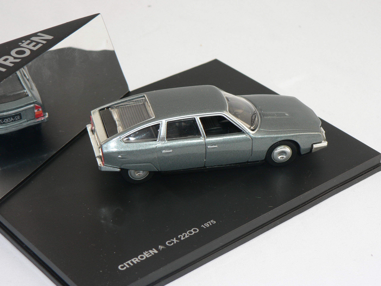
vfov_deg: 17.0
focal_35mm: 87
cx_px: 190
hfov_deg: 22.5
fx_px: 958
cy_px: 143
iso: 80
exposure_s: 1/60
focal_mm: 14.5
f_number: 3.2
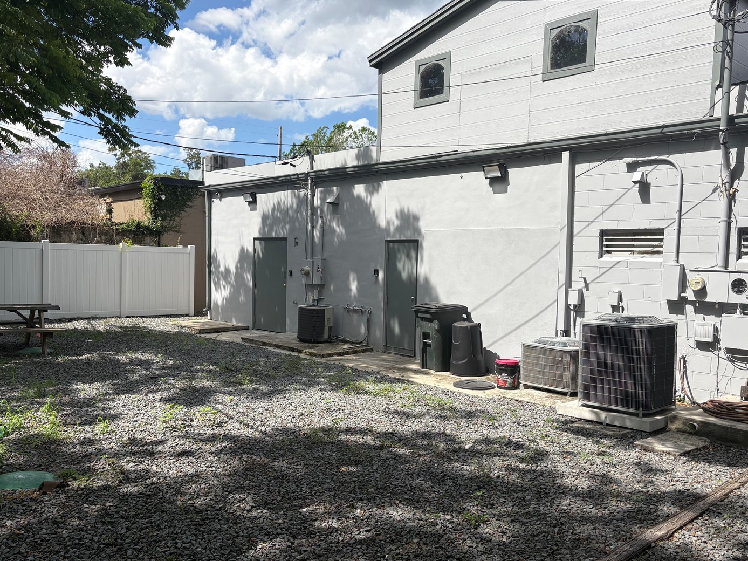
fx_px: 648
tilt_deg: -3.8
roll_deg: -0.9
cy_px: 290
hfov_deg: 59.9
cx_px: 359
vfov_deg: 46.8
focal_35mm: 30
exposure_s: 1/4329
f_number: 1.6
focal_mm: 5.96
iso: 50
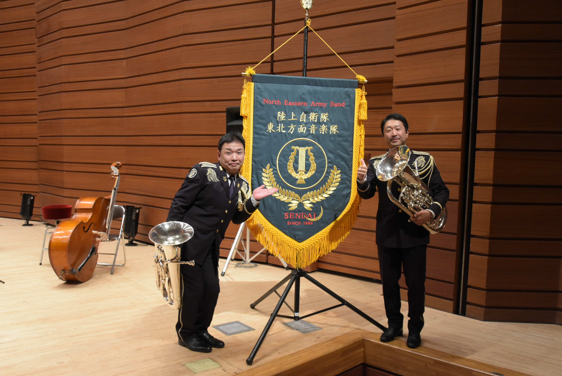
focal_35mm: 32
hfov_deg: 59.5
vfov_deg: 41.8
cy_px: 188
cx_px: 281
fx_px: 492
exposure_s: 1/80
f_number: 8
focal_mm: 21
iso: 1600
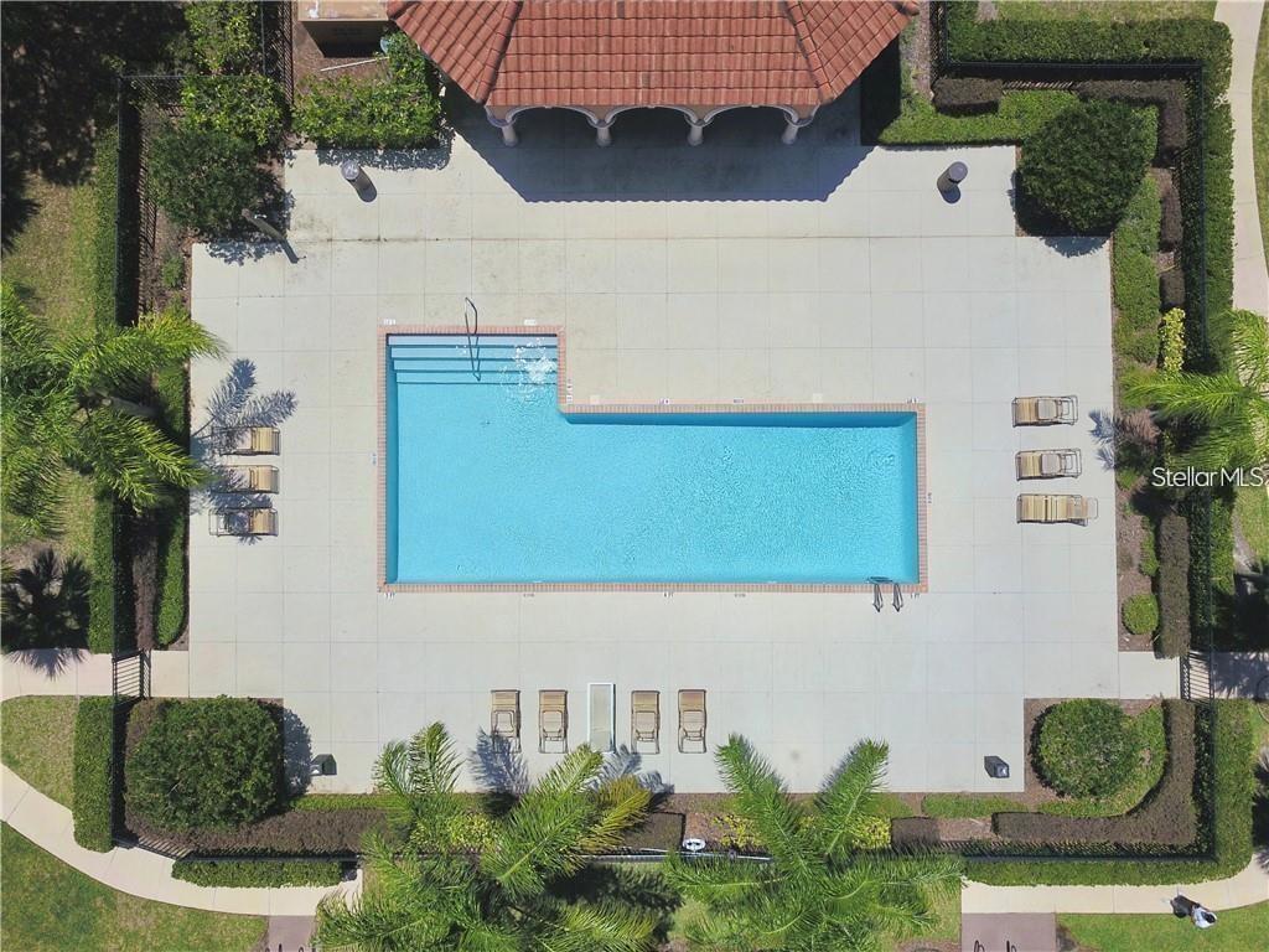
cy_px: 476
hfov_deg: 67.3
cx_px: 634
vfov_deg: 53.1
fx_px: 953
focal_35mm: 26
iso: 100
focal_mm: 4.7
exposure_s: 1/3676
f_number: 2.2
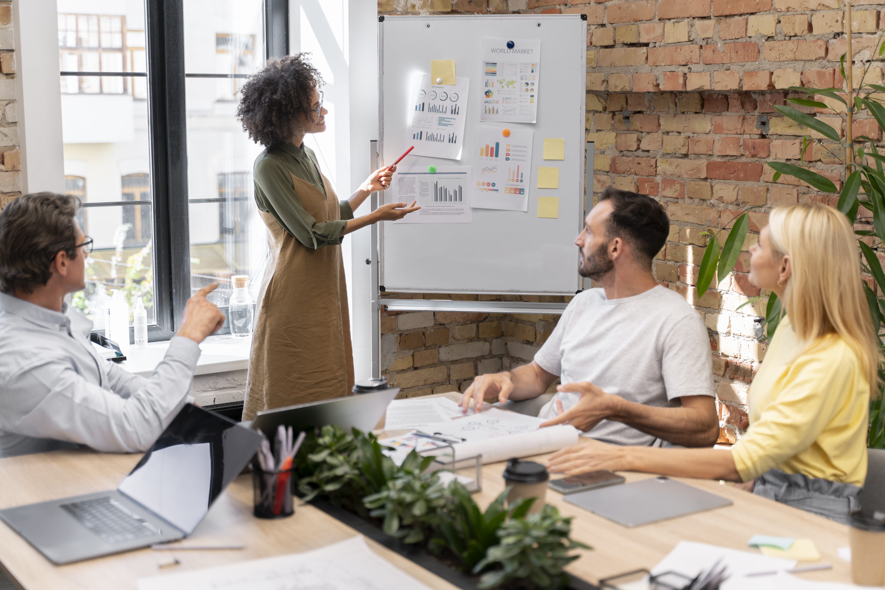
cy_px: 295
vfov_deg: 26.5
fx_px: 1254
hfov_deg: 38.9
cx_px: 442
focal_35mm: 51
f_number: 2.8
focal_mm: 51
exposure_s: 1/160
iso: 200
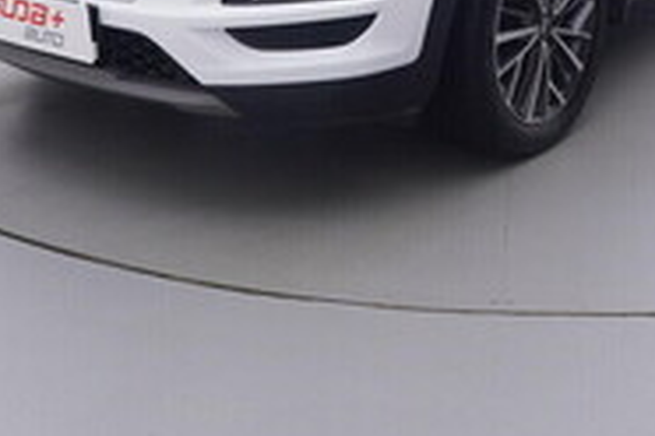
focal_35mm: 66
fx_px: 1209
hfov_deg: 30.1
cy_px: -171
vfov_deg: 18.6
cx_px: 438
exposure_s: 1/80
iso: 200
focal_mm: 15
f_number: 5
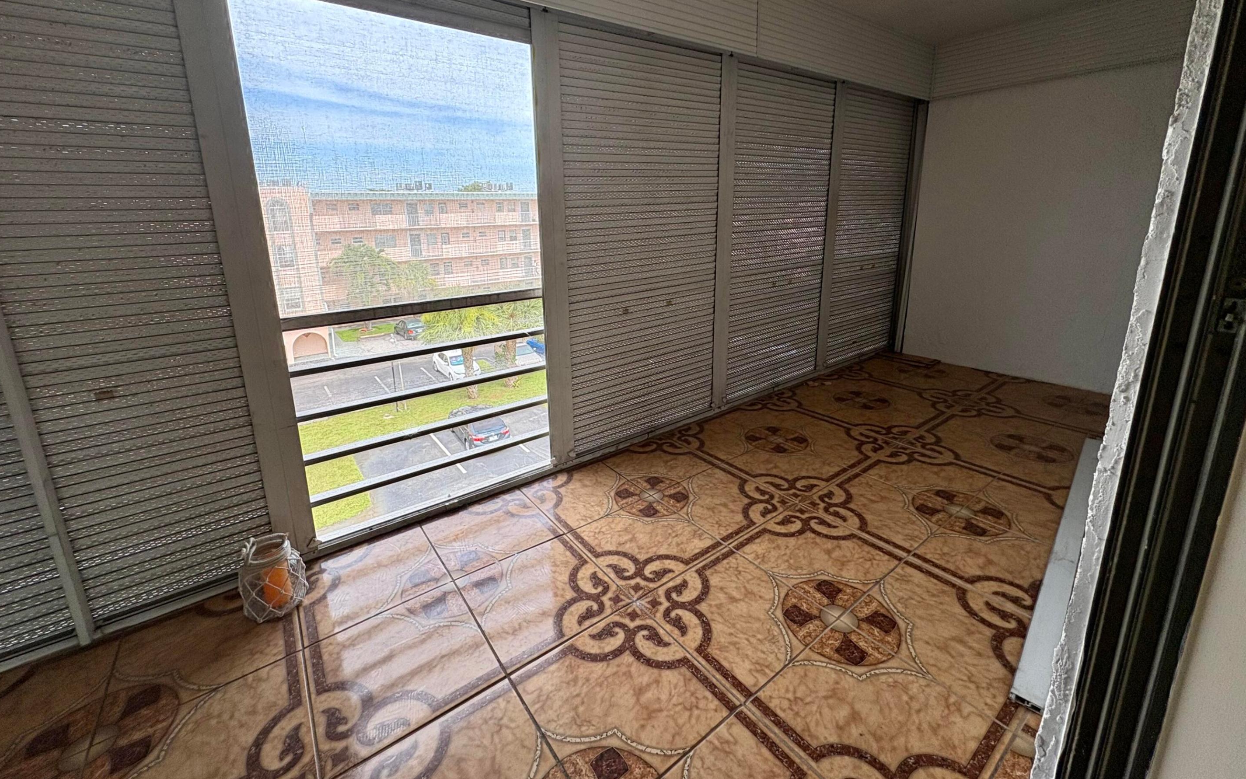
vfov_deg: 74.1
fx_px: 509
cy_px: 317
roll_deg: +1.3
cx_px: 621
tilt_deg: -10.7
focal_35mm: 15
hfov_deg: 101.5
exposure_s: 1/264
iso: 50
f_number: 2.2
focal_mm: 2.22
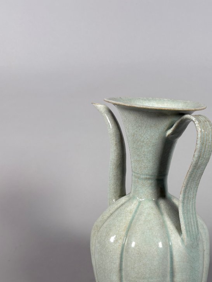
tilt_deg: -14.0
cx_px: 150
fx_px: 351
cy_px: 183
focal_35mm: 43
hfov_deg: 33.1
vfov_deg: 43.4
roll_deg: +0.4
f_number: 1.6
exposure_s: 1/235
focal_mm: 5.96
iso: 40
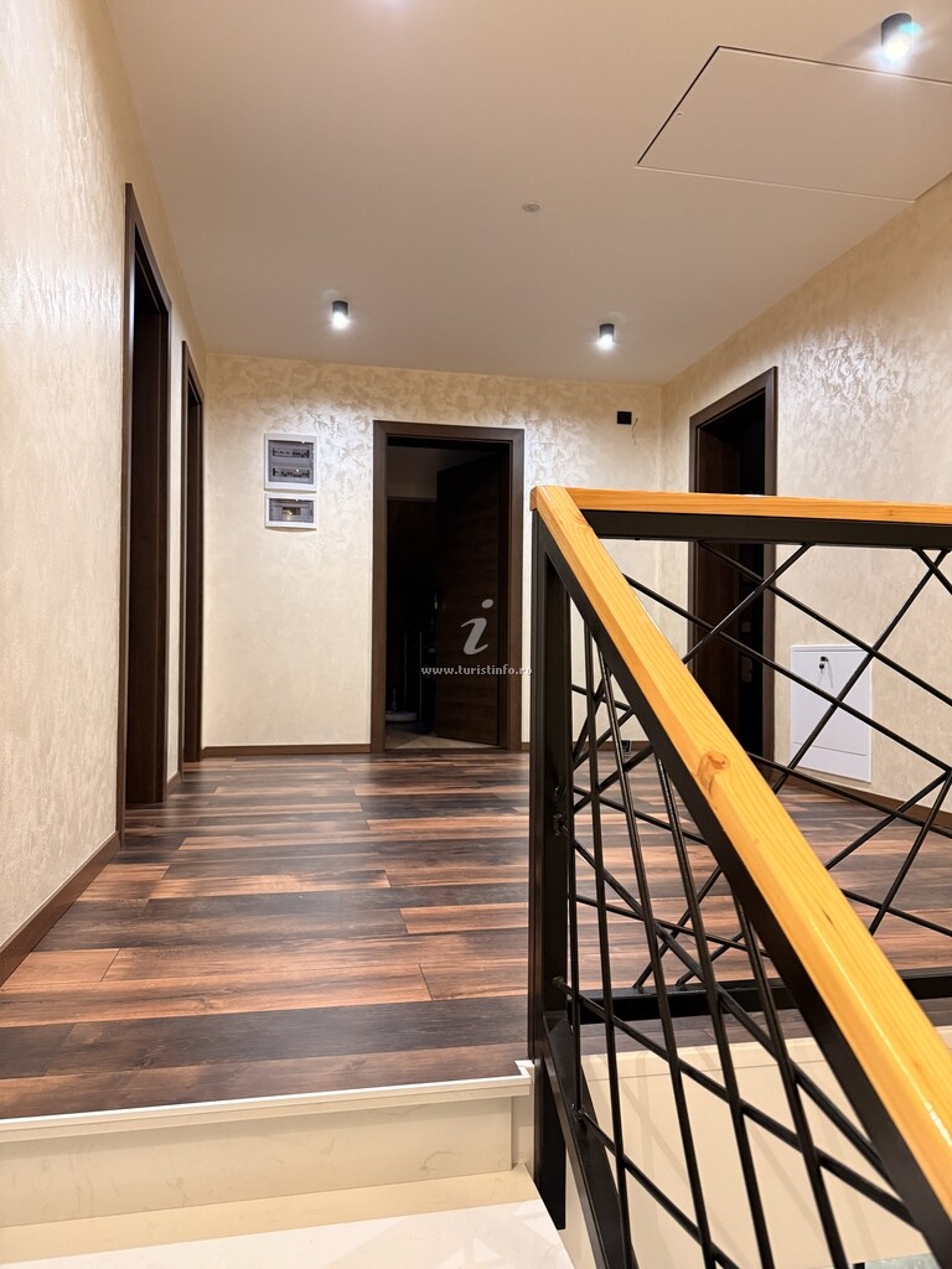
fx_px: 880
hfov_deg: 56.8
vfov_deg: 71.6
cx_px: 476
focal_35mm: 24
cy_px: 634
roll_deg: -0.6
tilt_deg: +1.6
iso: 400
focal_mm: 6.76
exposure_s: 1/50
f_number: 1.78
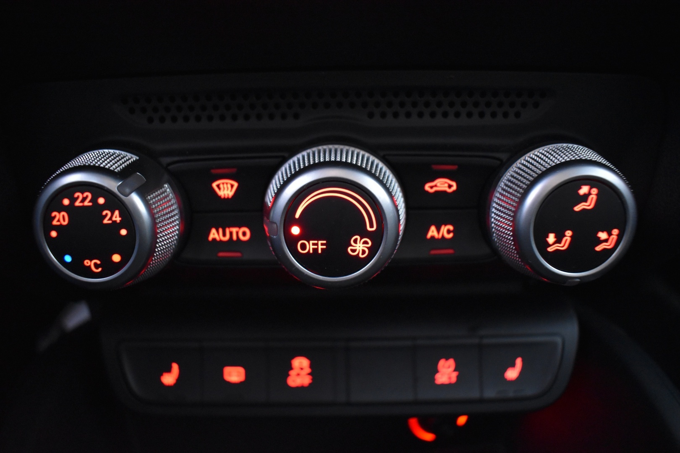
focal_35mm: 27
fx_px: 510
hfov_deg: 67.4
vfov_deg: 47.9
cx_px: 340
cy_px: 226
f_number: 3.5
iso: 3200
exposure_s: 1/10
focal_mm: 18
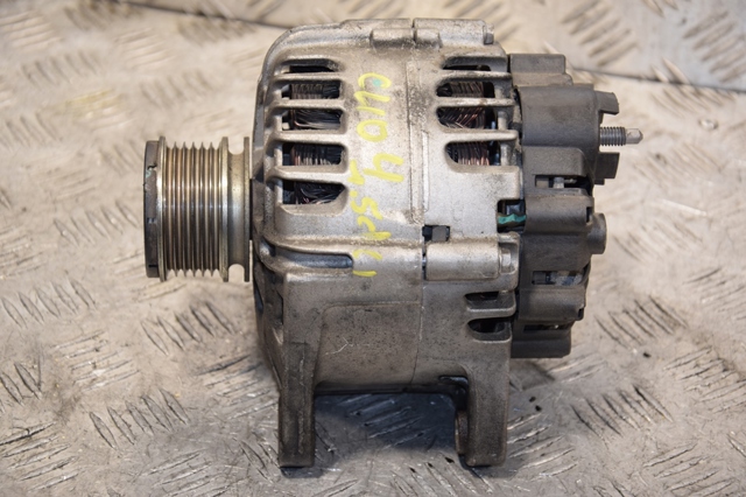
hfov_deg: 20.6
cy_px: 248
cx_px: 373
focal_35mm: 99
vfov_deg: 13.8
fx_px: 2050
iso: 800
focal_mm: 66
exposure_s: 1/125
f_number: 5.3
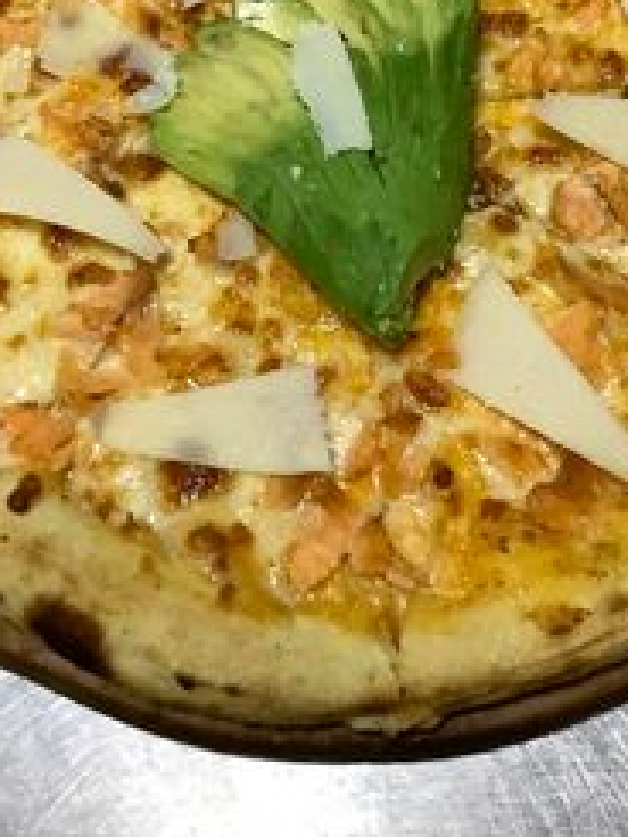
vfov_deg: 35.0
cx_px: 352
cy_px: 244
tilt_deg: -62.5
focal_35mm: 54
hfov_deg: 27.0
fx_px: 1305
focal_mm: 3.3
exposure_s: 1/50
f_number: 2.4
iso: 160
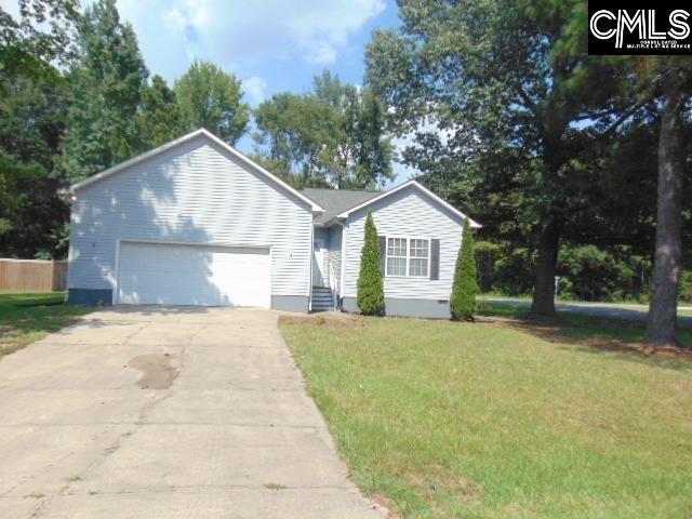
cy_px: 260
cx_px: 346
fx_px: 500
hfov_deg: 69.4
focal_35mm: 25
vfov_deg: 54.9
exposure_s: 1/800
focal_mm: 4.5
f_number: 7.7
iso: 400
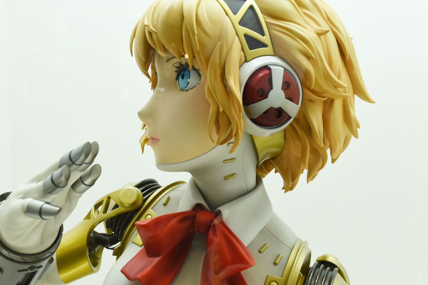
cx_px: 202
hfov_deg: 44.5
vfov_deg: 30.5
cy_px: 160
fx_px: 523
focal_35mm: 44
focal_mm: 26
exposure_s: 1/160
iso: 640
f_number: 8
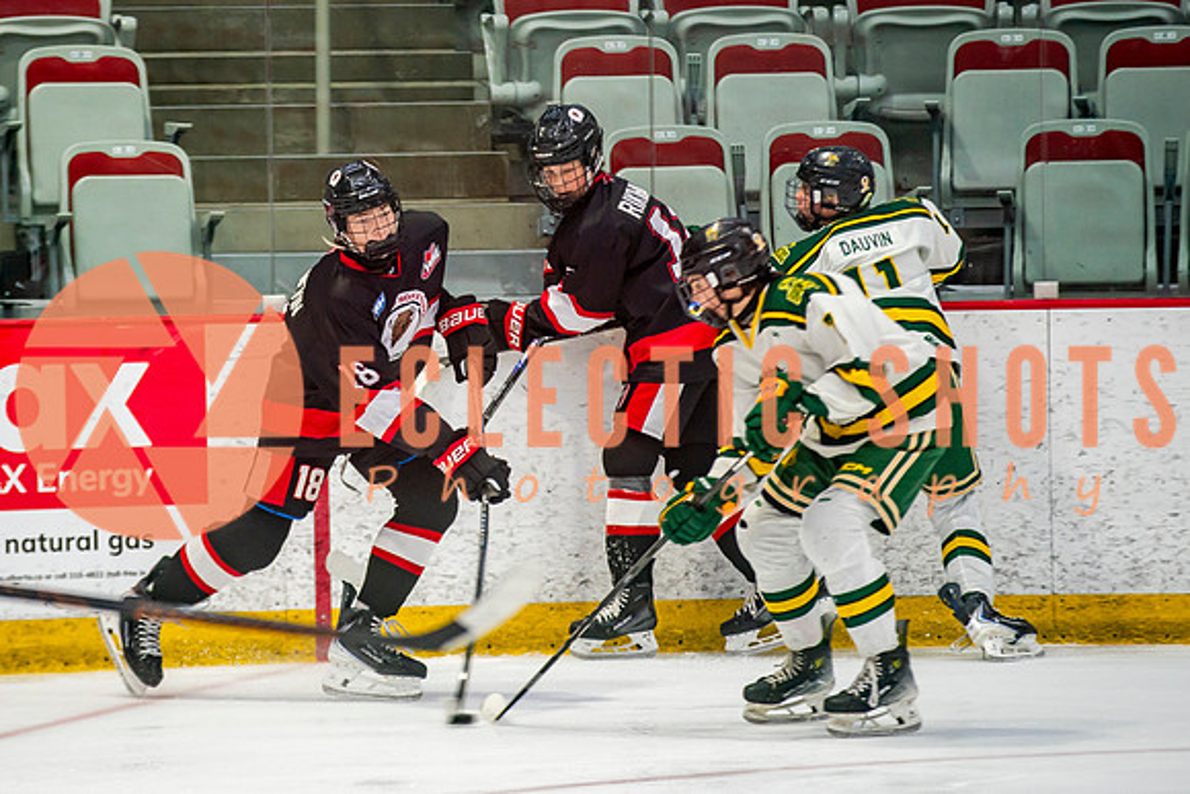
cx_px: 431
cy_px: 371
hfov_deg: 6.8
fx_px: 10081
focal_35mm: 305
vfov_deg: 4.5
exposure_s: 1/640
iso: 1000
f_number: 2.8
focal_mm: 200
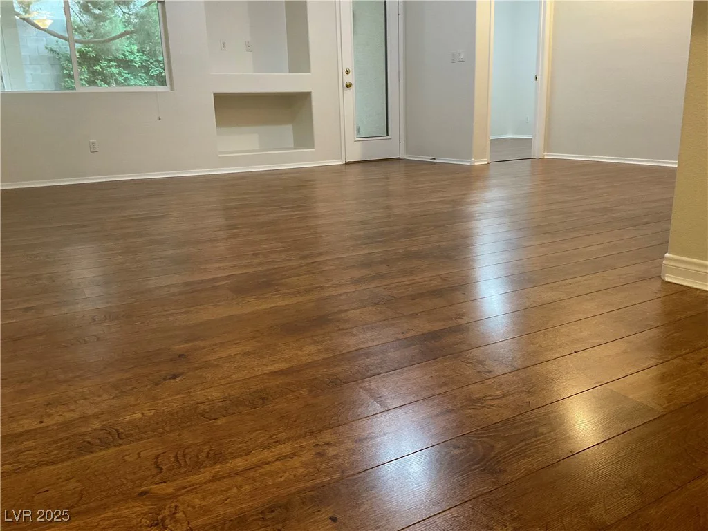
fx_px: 593
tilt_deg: -14.8
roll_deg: +2.4
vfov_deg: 48.2
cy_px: 266
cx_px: 354
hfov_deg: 61.7
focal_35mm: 29
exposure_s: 1/60
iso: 200
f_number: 1.8
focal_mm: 3
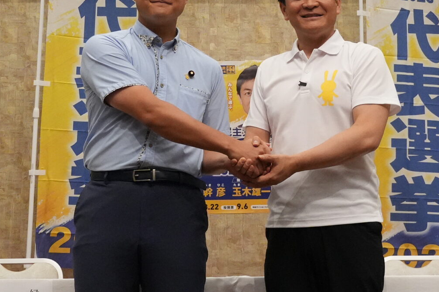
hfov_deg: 20.6
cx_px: 230
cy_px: 34
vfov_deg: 13.7
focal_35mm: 99
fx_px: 1206
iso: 4000
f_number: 4
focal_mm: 26
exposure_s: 1/125
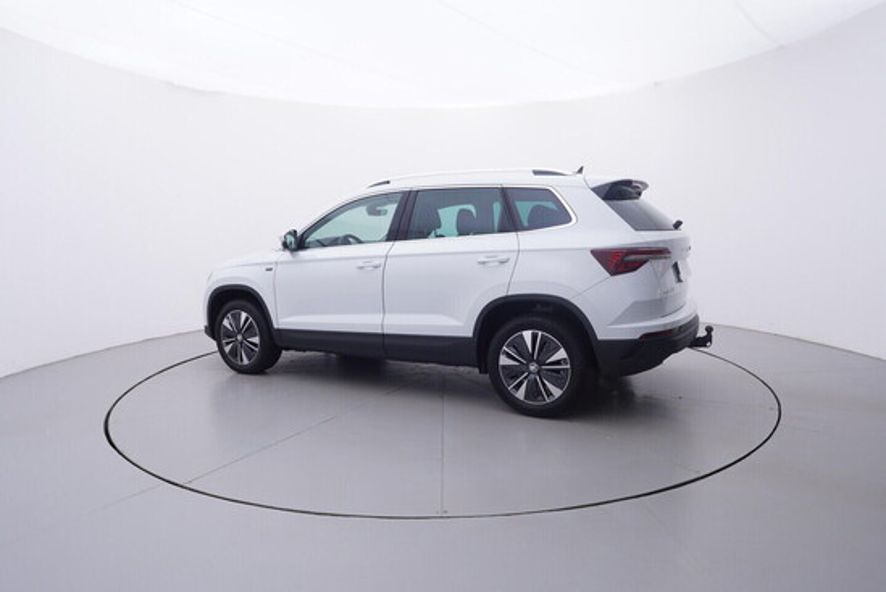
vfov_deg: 56.2
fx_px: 554
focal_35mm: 22
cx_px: 443
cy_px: 296
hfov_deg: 77.3
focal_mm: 15
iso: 200
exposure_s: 1/80
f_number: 5
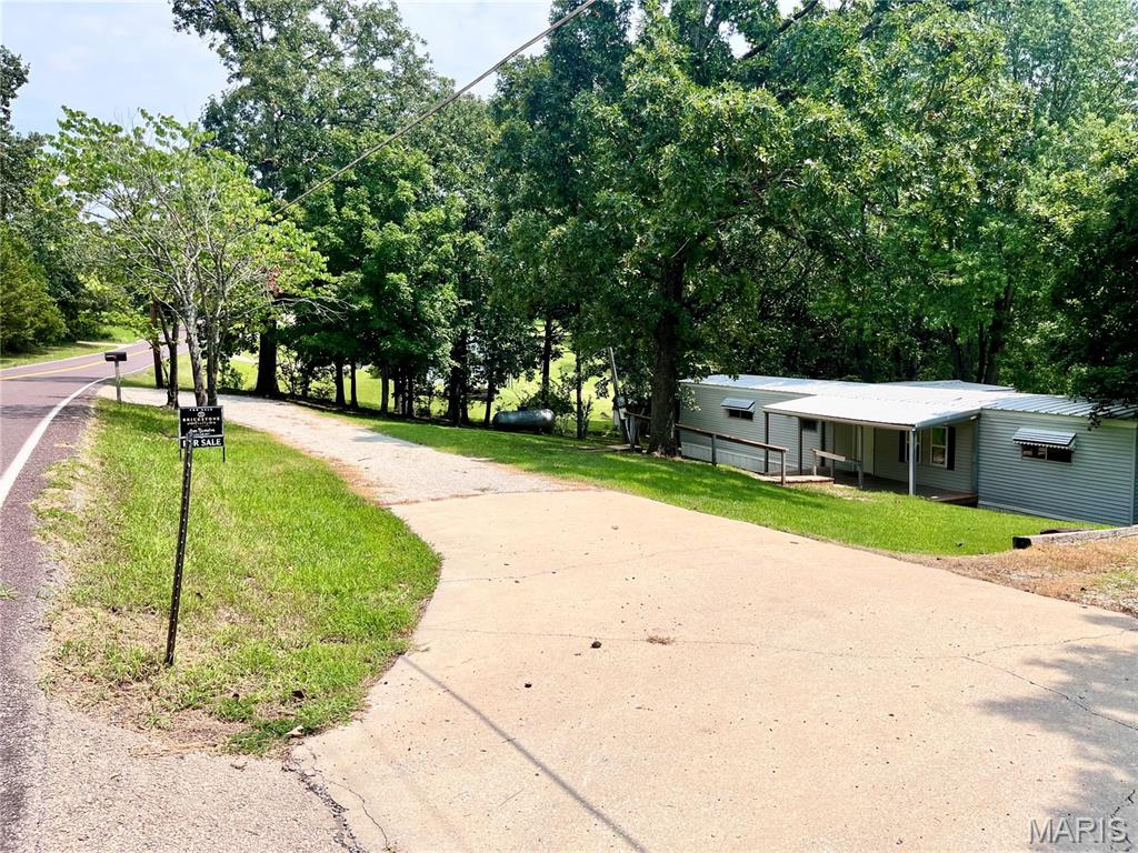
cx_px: 569
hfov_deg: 67.3
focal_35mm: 26
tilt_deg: -7.2
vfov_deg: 53.1
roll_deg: +1.3
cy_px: 426
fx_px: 855
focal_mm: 5.1
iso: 50
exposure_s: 1/4016
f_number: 1.6
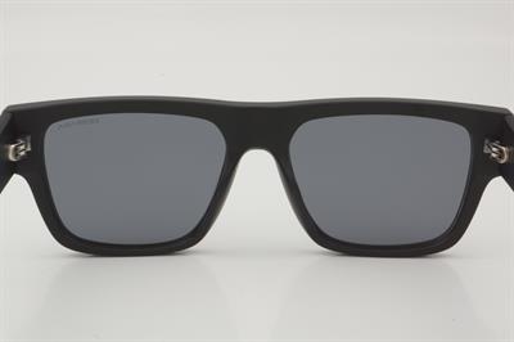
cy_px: 171
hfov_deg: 24.6
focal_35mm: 82
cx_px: 257
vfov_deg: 16.5
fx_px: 1177
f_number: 32
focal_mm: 55
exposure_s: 1/3
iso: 100
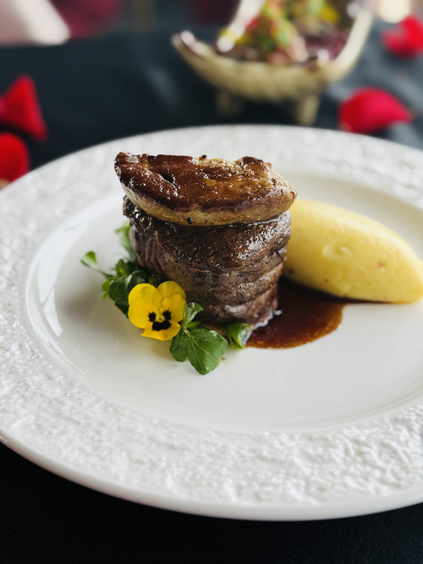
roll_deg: -0.9
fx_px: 782
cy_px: 282
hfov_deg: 30.3
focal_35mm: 48
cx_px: 212
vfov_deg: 39.7
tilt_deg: -34.2
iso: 64
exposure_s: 1/377
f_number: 1.78
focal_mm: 6.76
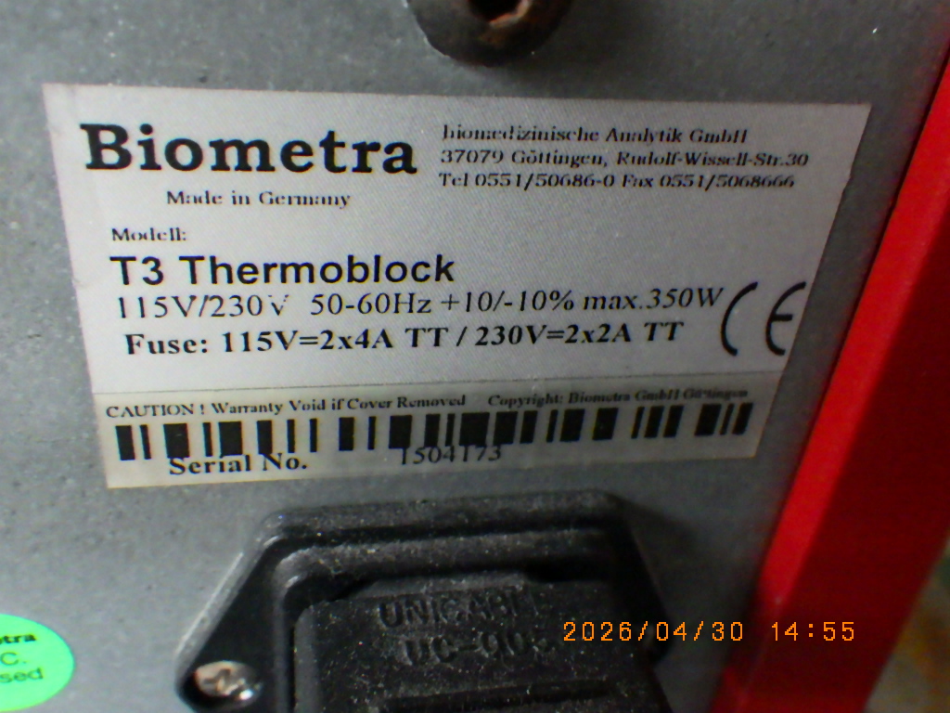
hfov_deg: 54.0
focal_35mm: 34
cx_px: 475
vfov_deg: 41.8
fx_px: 933
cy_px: 356
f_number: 3.8
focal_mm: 6.1
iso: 1600
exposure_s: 1/20
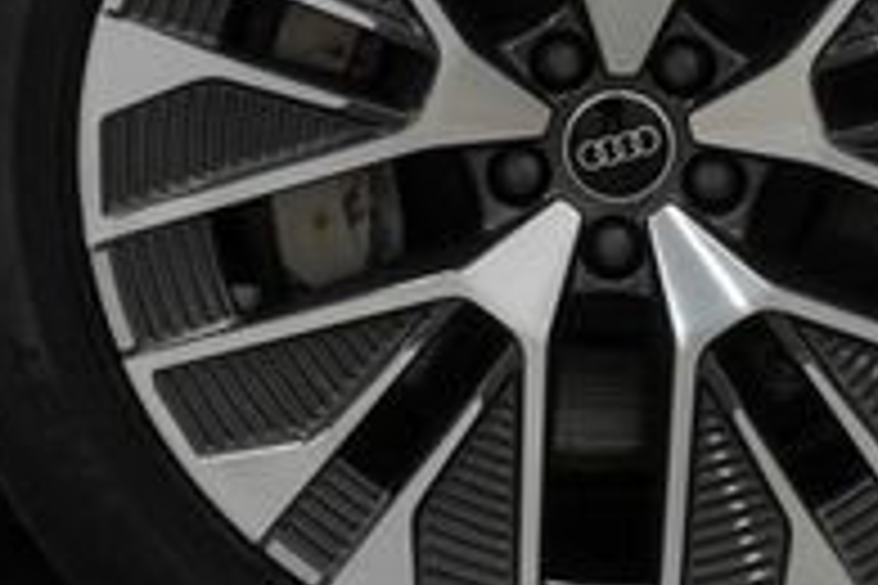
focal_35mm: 138
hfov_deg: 14.8
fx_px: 3365
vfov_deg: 9.8
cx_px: 621
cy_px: -34
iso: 200
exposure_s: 1/40
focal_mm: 28
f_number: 3.2
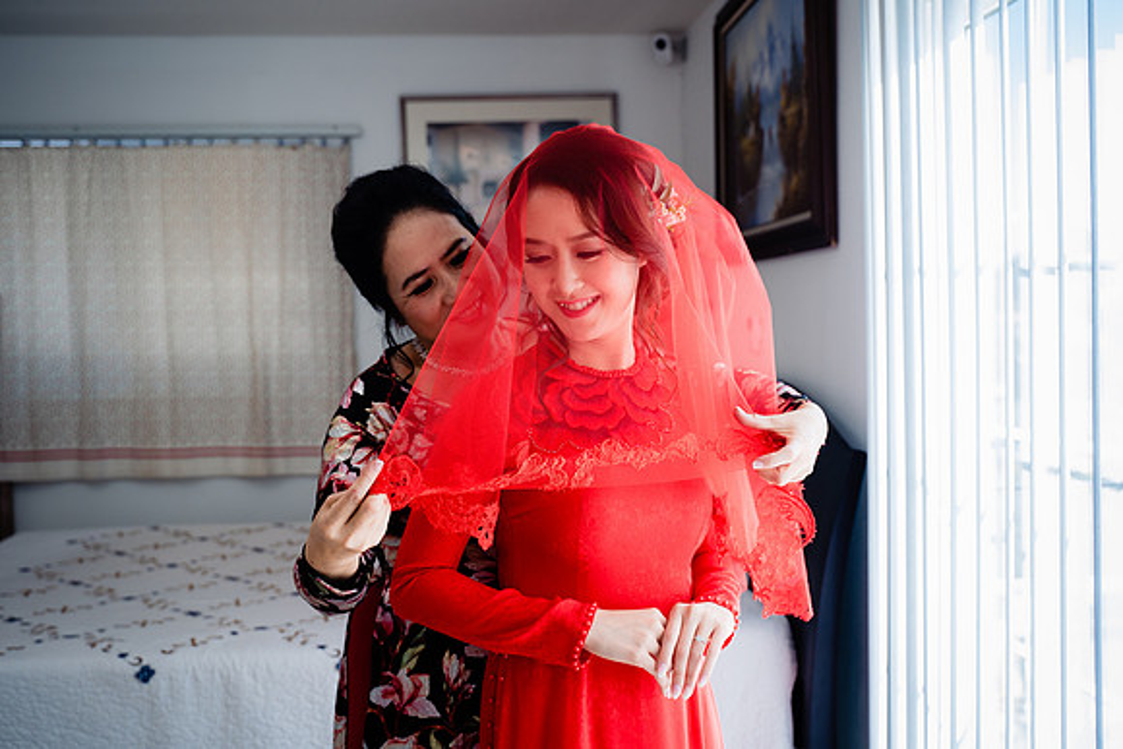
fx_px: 1186
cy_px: 374
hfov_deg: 50.7
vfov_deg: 35.1
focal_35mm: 38
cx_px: 562
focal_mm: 38
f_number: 3.5
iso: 250
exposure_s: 1/200
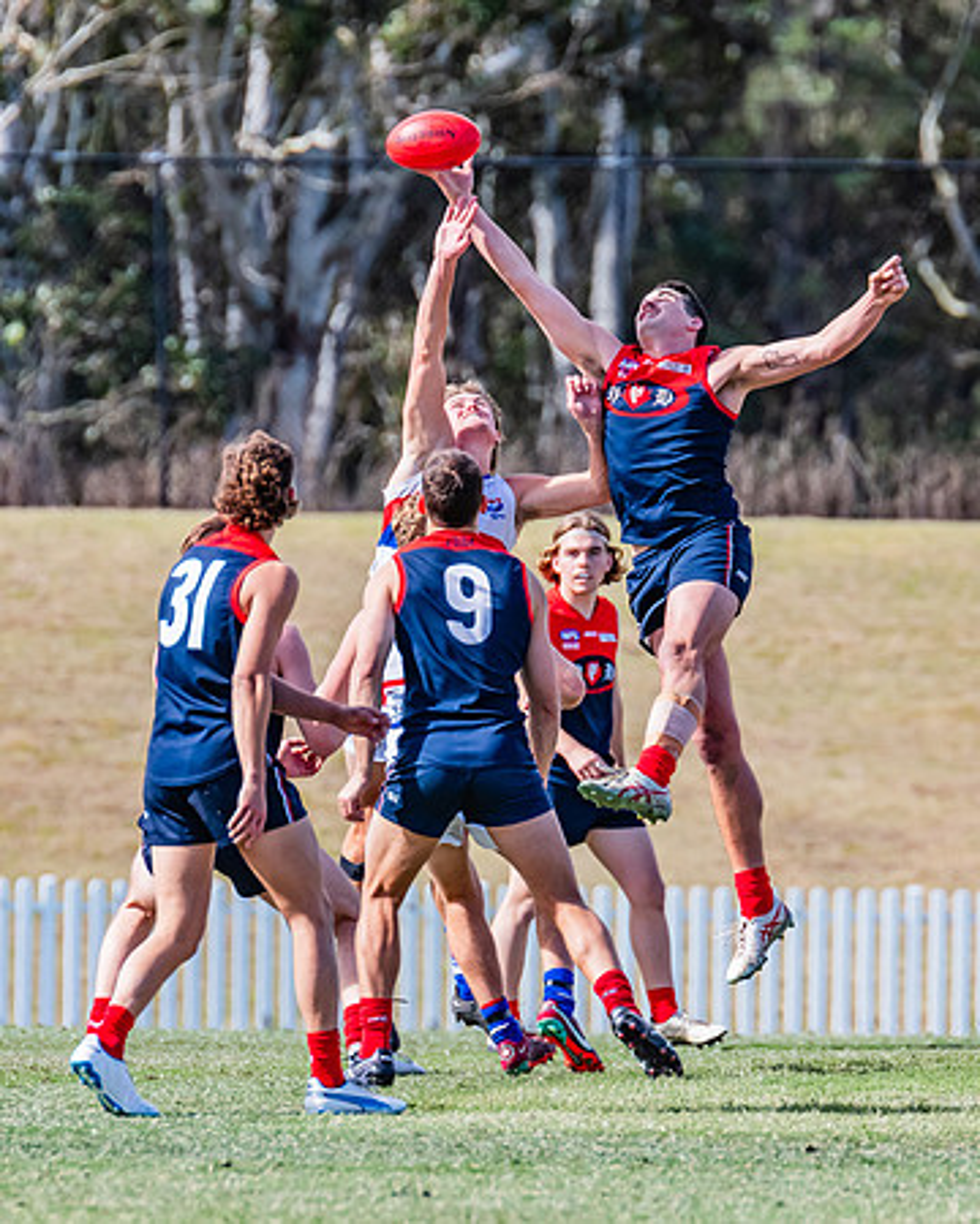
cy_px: 596
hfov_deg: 2.1
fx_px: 26511
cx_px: 450
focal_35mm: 731
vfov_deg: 2.6
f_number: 6.3
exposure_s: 1/2000
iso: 800
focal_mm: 420
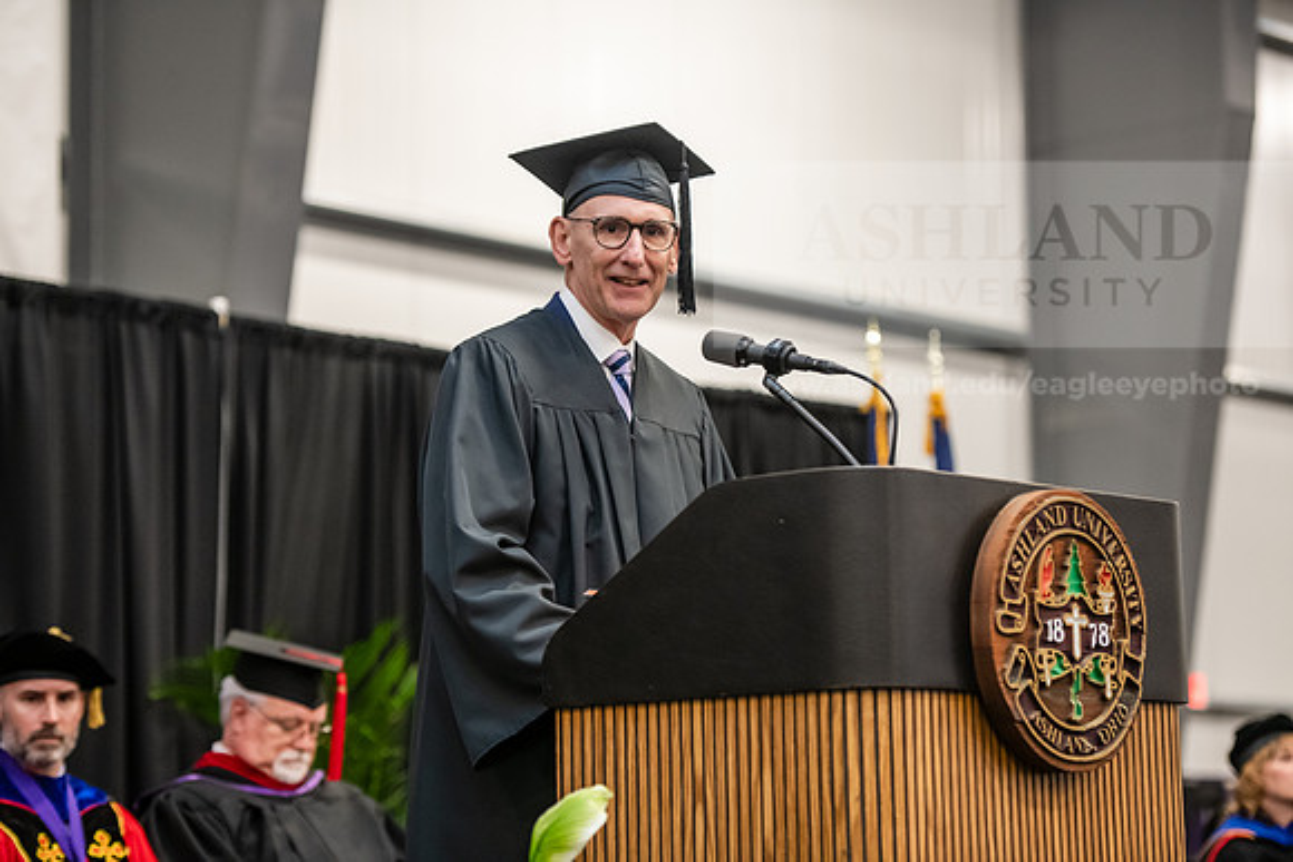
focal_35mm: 105
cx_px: 646
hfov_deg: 19.5
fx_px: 3772
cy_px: 431
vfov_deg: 13.0
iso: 2500
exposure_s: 1/200
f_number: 3.2
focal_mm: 105
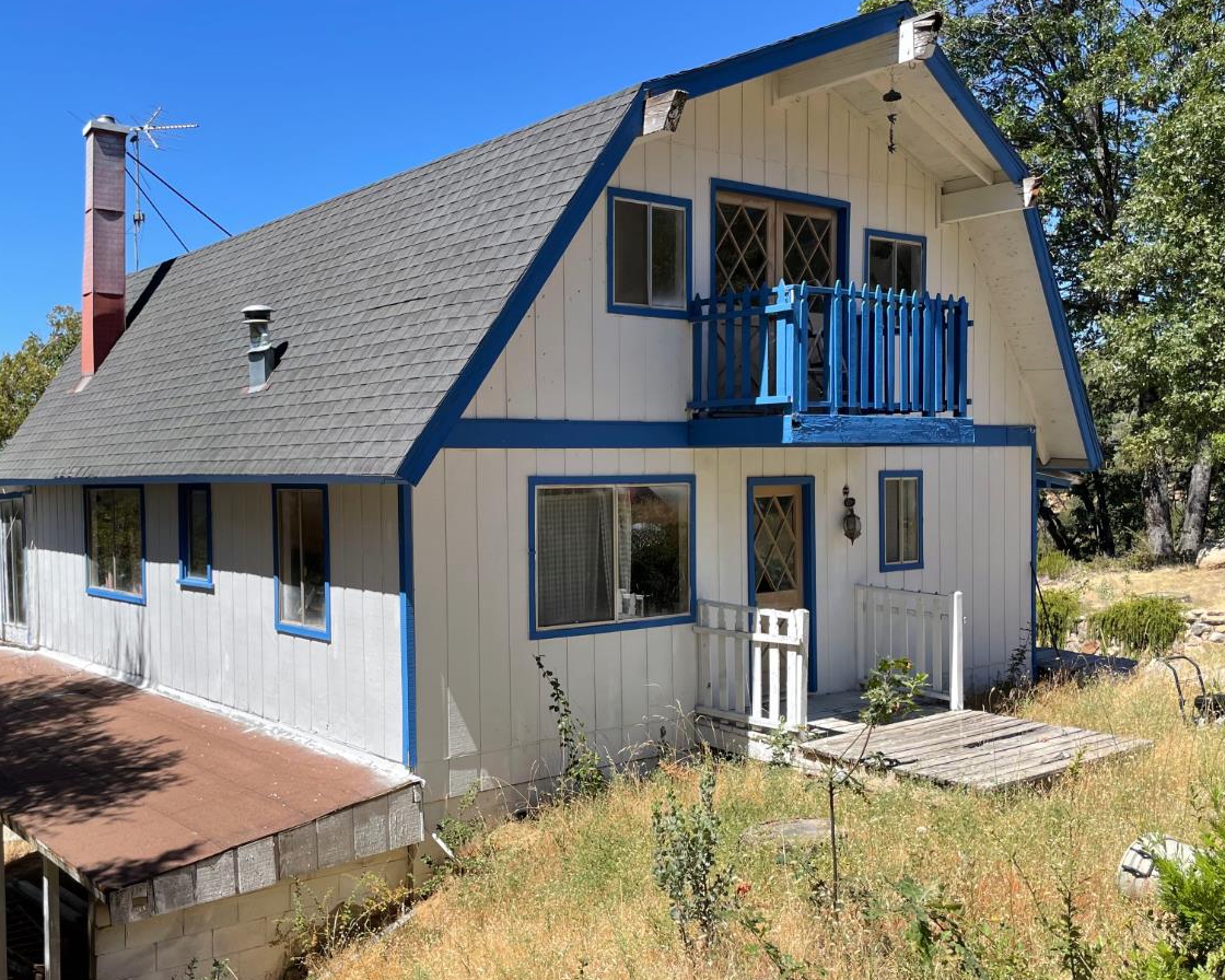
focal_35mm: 34
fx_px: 1233
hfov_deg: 52.4
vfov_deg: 43.3
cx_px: 481
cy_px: 532
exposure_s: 1/2257
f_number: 1.6
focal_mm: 4.2
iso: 32
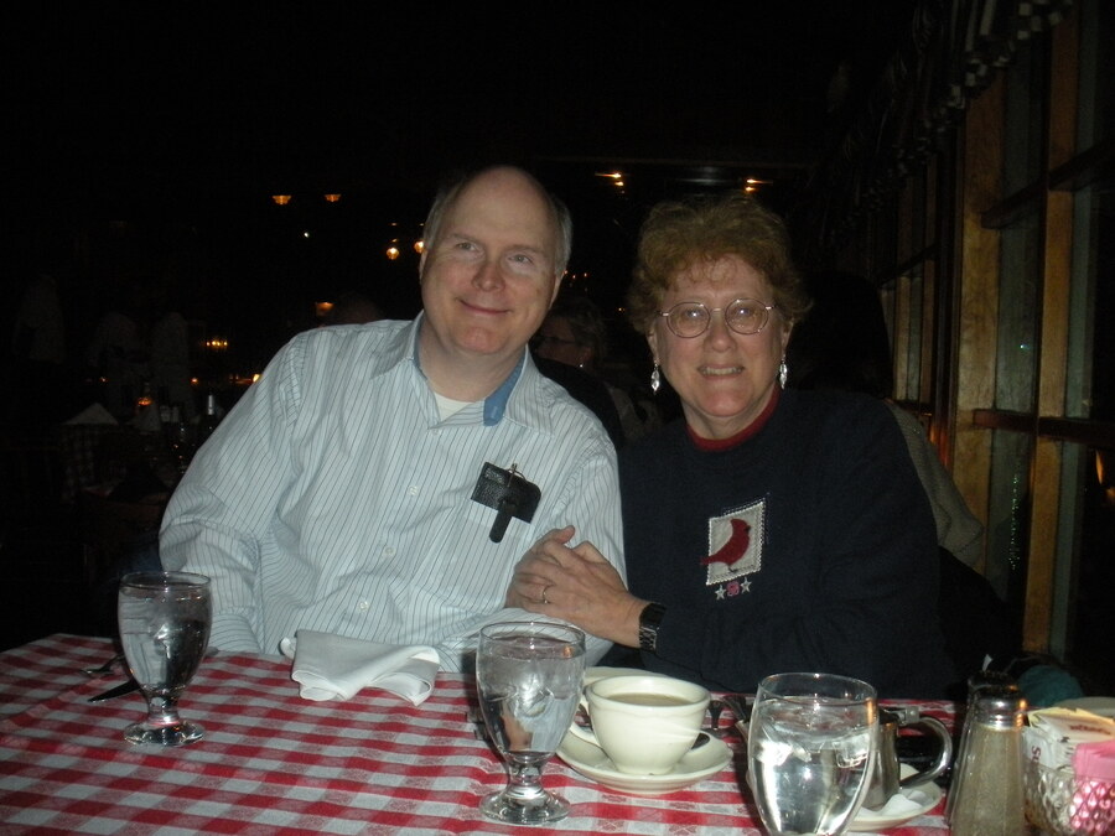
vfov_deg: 40.7
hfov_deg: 52.6
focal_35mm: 35
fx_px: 1127
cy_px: 418
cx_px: 558
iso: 400
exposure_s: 1/60
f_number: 3.5
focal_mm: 6.3
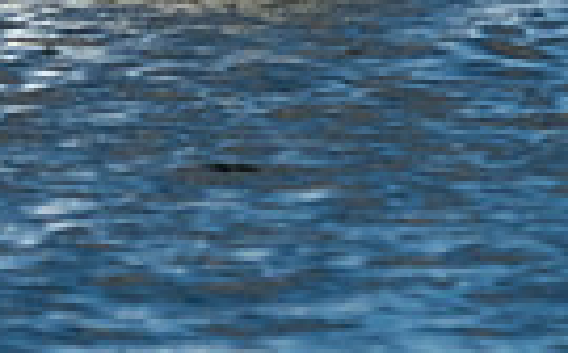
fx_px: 35065
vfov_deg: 0.6
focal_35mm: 2268
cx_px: 272
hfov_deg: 0.9
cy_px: -459
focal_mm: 150
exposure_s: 1/2500
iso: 200
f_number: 4
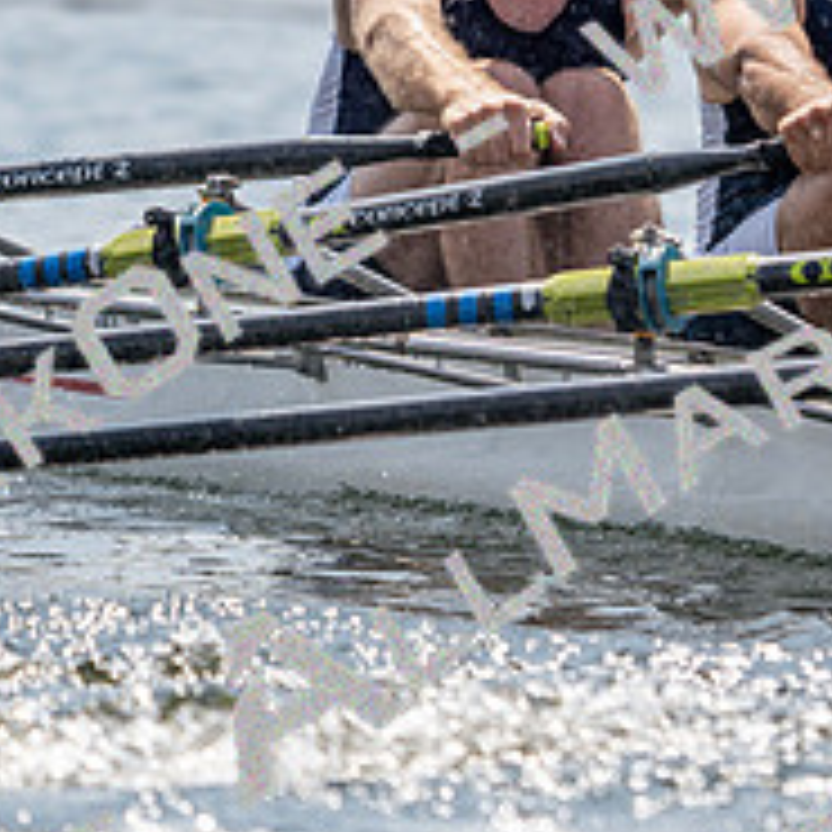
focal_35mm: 798
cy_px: 110
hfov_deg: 2.2
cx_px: 1138
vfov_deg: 2.2
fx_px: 21700
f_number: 6.3
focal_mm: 300
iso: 200
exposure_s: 1/1600
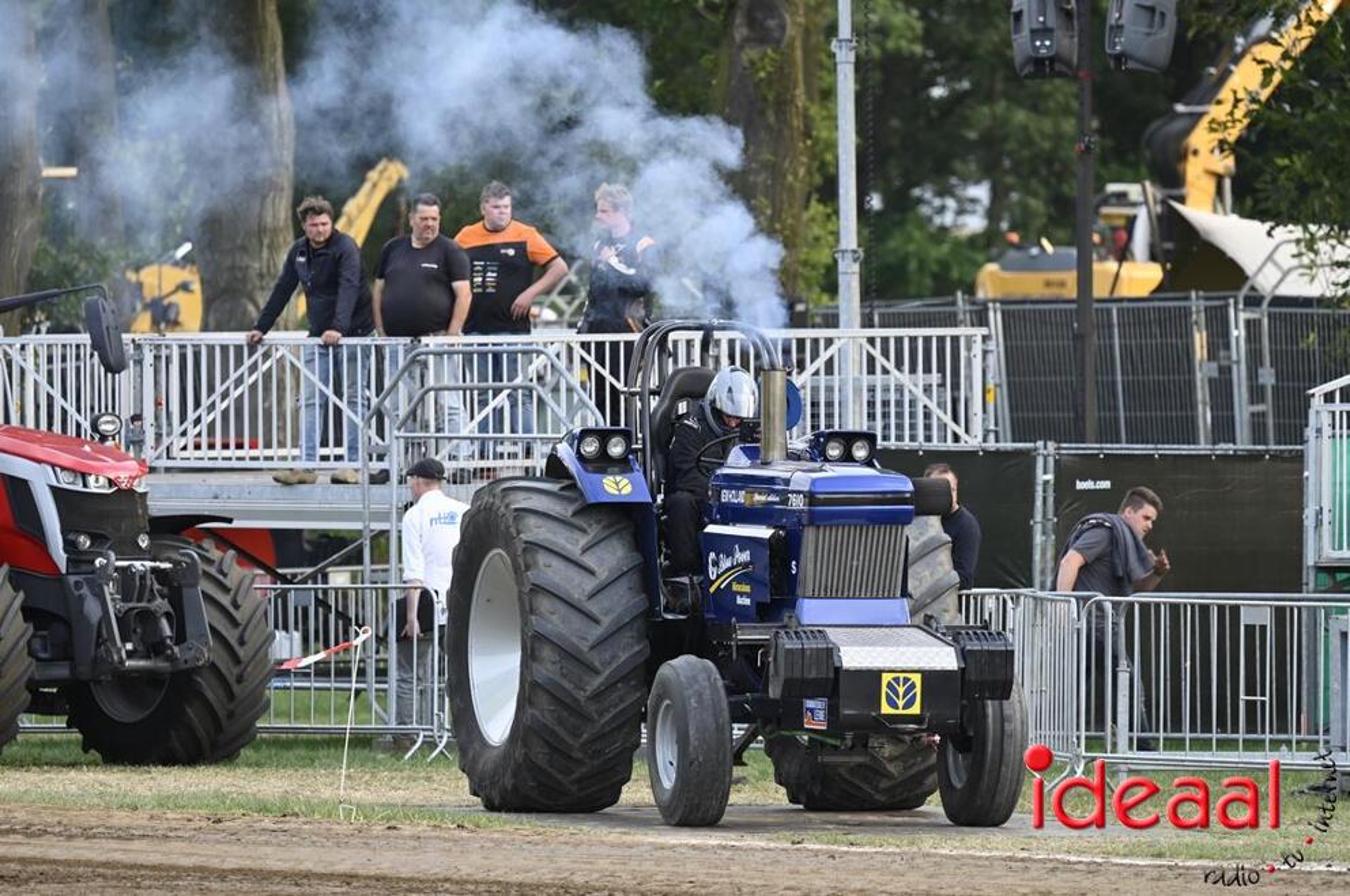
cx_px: 675
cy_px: 448
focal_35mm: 400
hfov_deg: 5.2
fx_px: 14983
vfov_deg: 3.4
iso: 320
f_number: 5.6
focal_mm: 400
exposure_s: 1/160
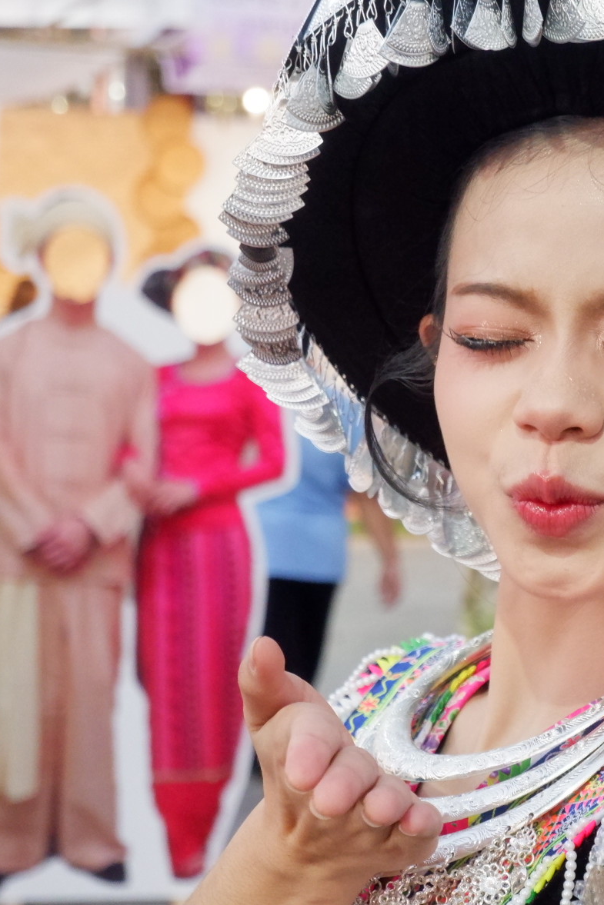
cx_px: 602
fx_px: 2164
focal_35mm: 86
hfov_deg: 15.6
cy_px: 451
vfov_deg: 23.6
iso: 5000
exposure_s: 1/140
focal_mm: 38.5
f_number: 5.2
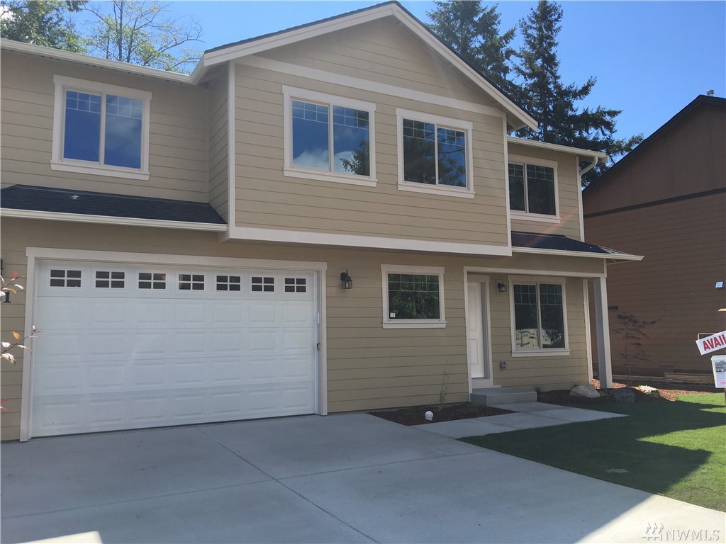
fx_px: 608
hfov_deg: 61.7
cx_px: 363
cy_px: 272
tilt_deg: +7.7
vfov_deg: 48.2
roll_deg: +1.7
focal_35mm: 29
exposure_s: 1/1131
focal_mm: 4.15
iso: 25
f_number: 2.2
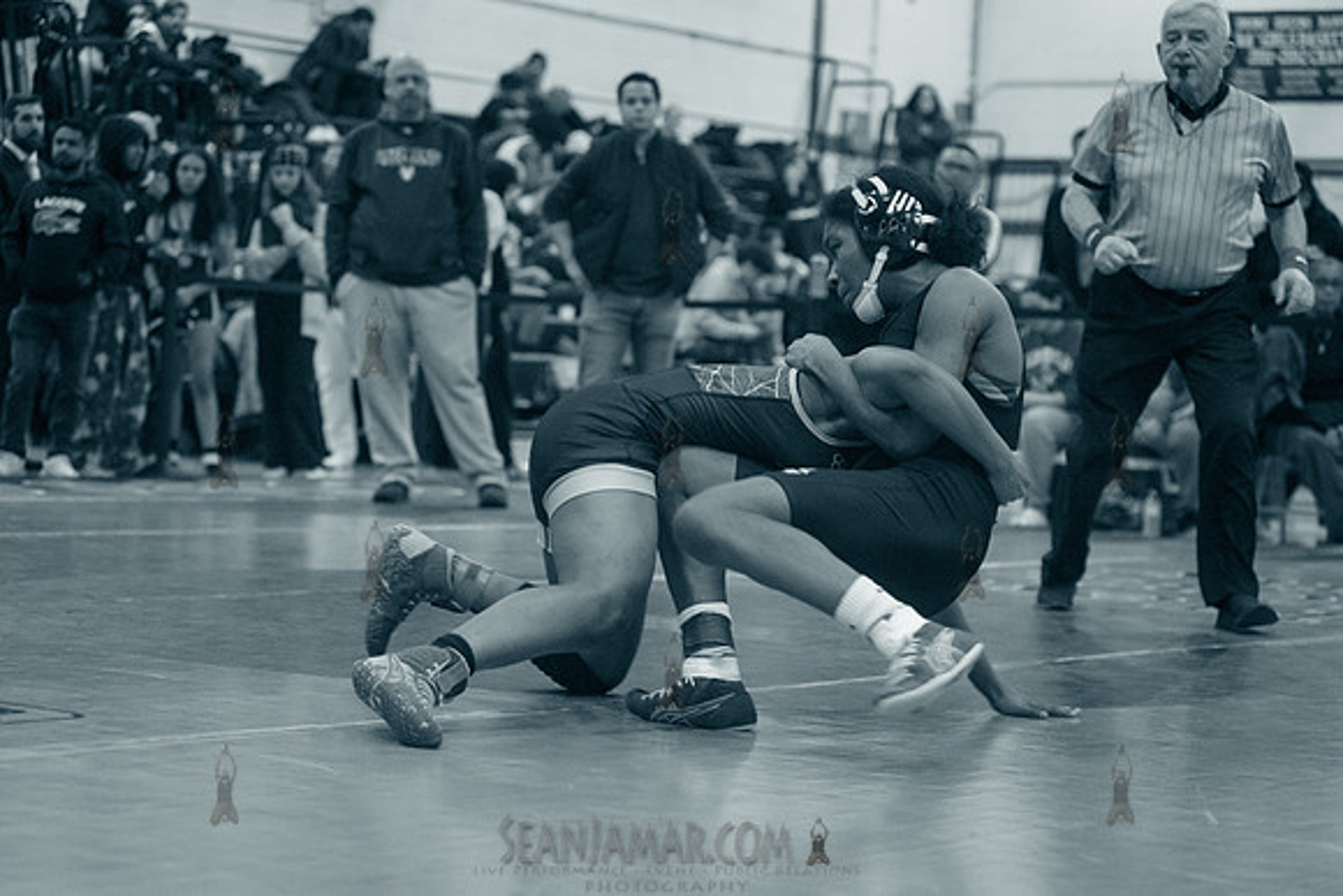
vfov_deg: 17.1
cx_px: 672
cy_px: 448
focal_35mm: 80
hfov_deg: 25.4
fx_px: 2985
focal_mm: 80
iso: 8000
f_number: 3.5
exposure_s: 1/500
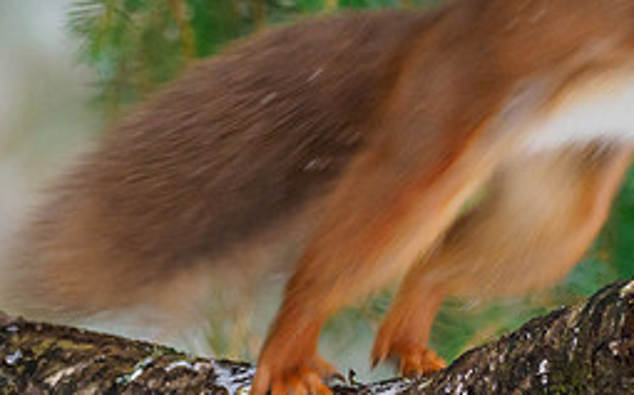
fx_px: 35967
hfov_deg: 1.0
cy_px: 67
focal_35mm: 2083
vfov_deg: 0.6
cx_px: 558
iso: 1600
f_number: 4.5
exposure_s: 1/250
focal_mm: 300
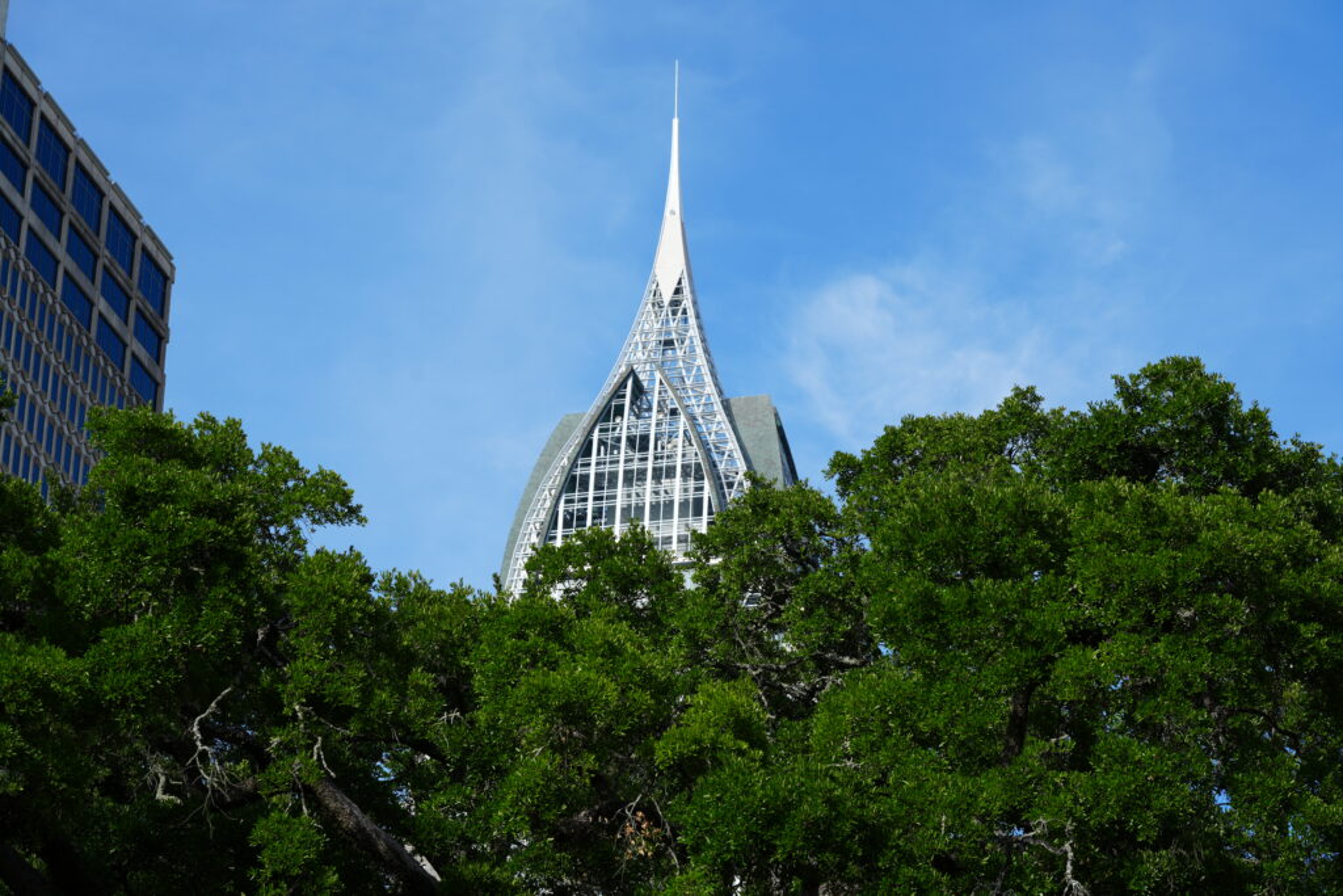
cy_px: 448
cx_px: 672
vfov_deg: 14.4
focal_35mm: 95
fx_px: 3544
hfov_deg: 21.5
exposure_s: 1/200
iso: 100
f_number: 9
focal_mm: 95
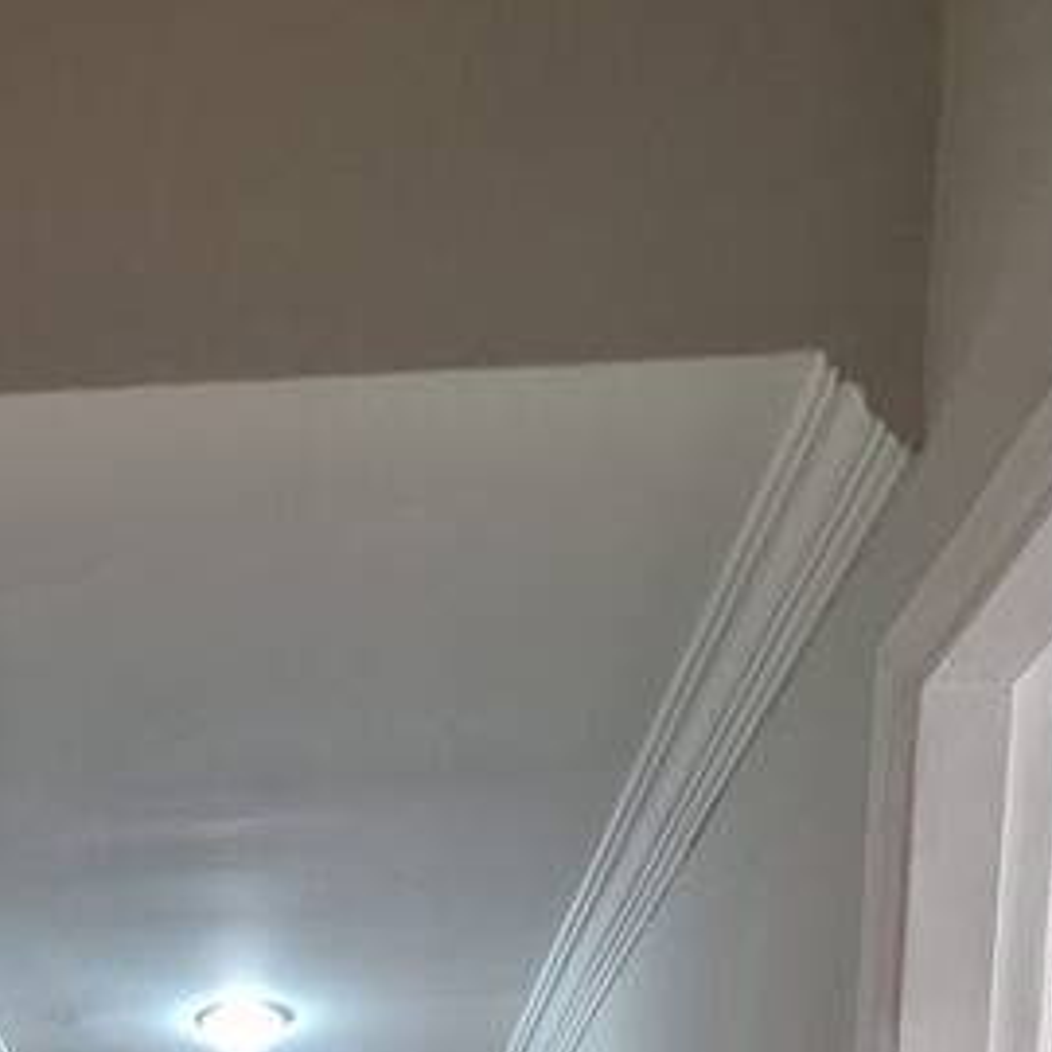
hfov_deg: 35.5
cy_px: 2003
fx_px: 1582
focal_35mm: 46
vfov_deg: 20.7
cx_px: 195
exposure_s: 1/40
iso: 125
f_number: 2.2
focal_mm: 1.74
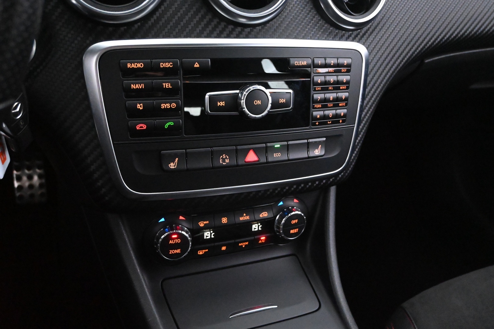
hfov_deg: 56.1
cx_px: 247
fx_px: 463
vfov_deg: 39.1
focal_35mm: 34
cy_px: 164
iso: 12800
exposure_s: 1/40
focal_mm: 22.5
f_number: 4.5
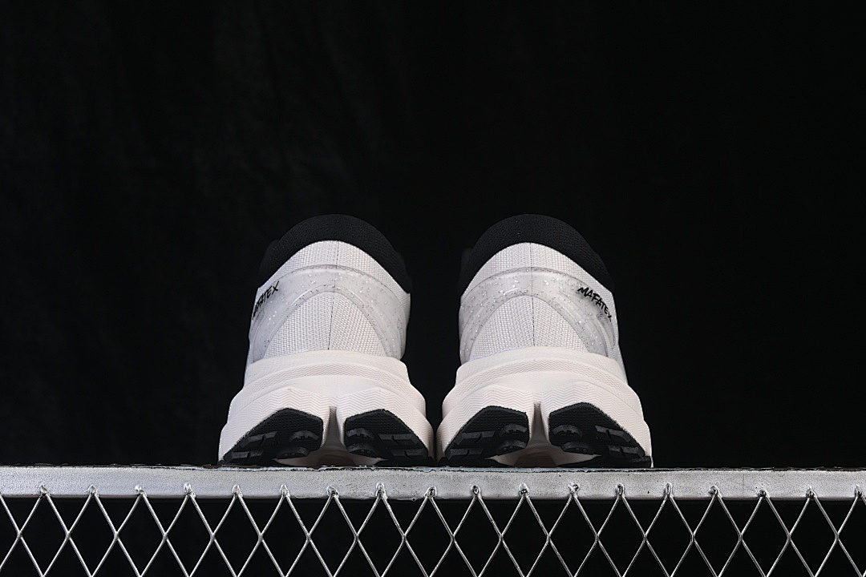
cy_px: 288
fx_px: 1804
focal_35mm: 75
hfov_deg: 27.0
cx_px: 433
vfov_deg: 18.2
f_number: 8
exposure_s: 1/80
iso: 160
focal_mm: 50
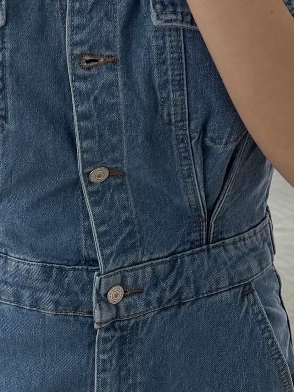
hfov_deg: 13.4
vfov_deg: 16.5
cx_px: 78
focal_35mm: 110
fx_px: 1245
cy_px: 557
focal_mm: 6.76
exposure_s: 1/62
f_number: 1.78
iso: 200
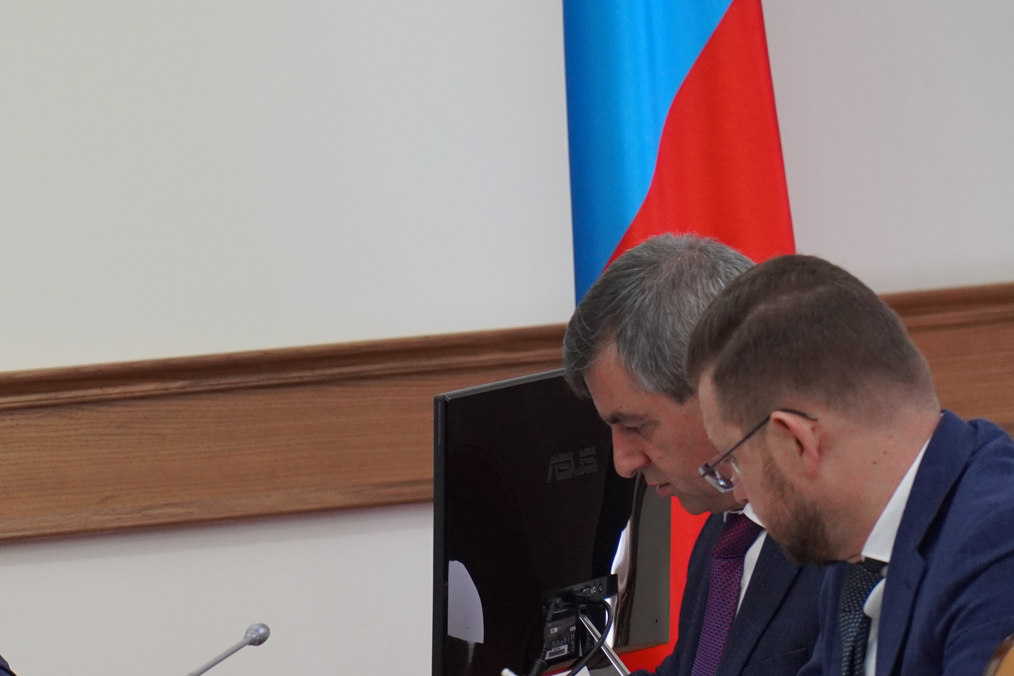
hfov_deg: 7.4
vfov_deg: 5.0
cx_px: 116
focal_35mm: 276
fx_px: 7770
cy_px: 479
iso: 1600
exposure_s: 1/160
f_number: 4
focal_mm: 103
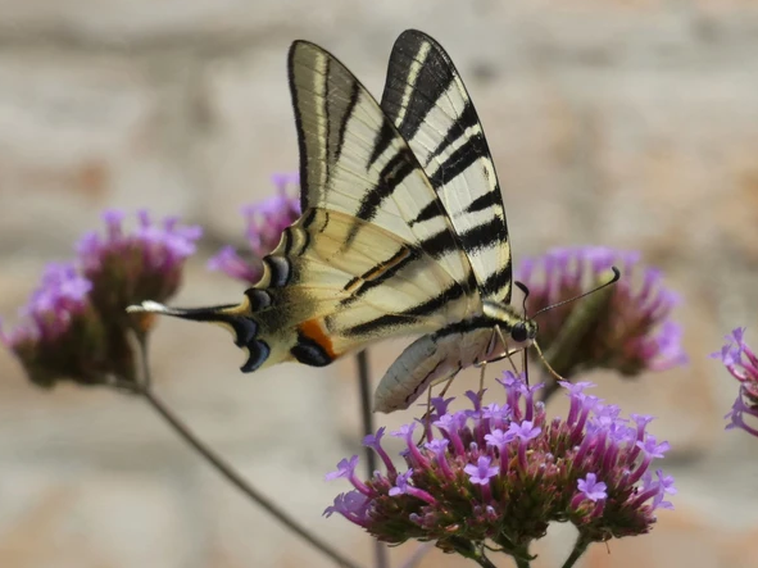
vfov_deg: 6.7
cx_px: 382
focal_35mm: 222
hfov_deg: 8.9
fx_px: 4860
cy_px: 271
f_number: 7.1
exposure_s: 1/100
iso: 80
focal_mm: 36.8
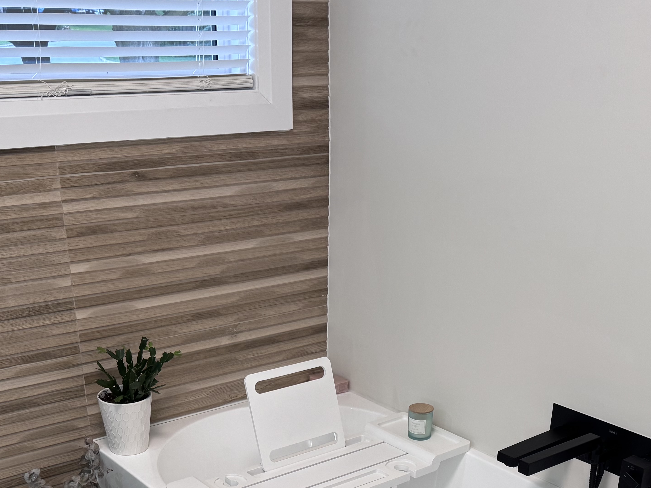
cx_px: 320
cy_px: 465
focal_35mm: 48
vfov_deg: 28.7
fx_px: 903
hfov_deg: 39.7
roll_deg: -0.1
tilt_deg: -25.4
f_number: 1.78
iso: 200
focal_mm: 6.76
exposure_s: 1/120
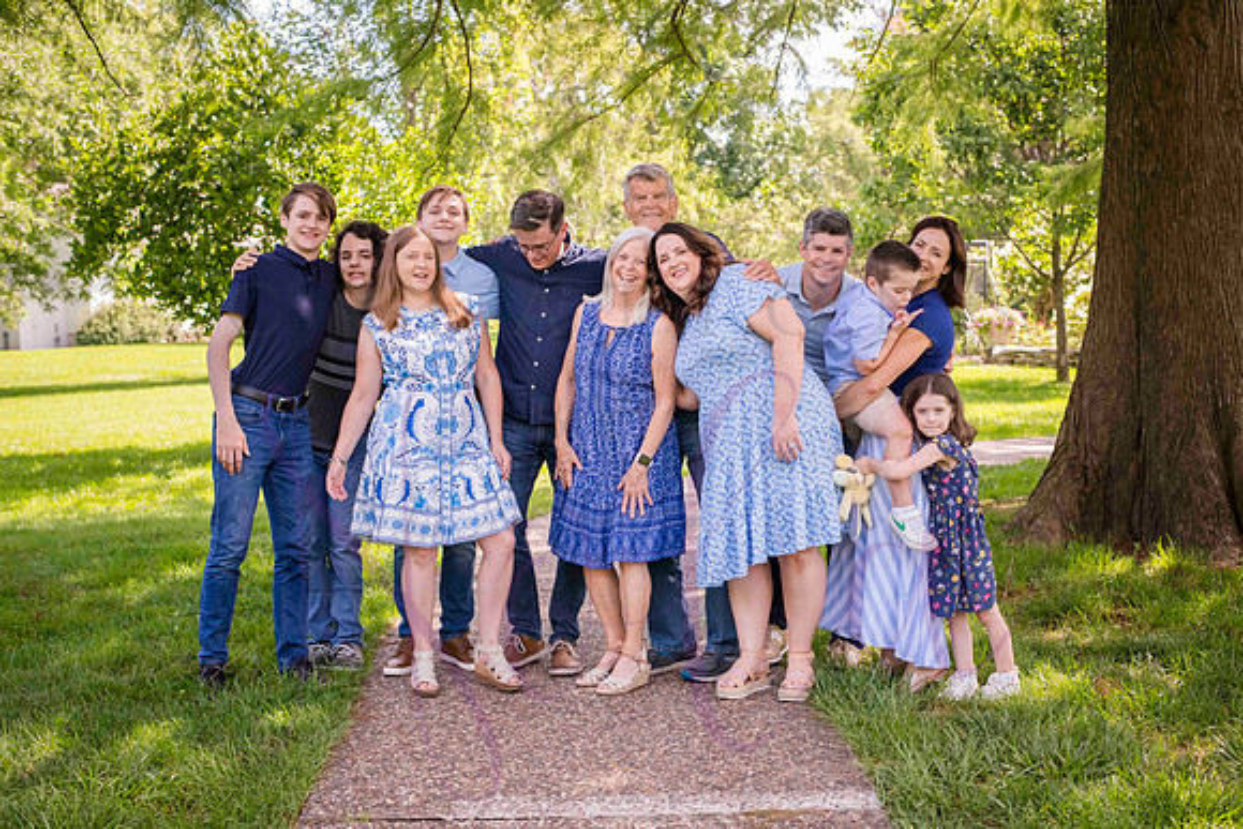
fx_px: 1727
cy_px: 414
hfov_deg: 39.6
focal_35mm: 50
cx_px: 622
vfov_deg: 27.0
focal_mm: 50
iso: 400
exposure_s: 1/320
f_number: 4.5
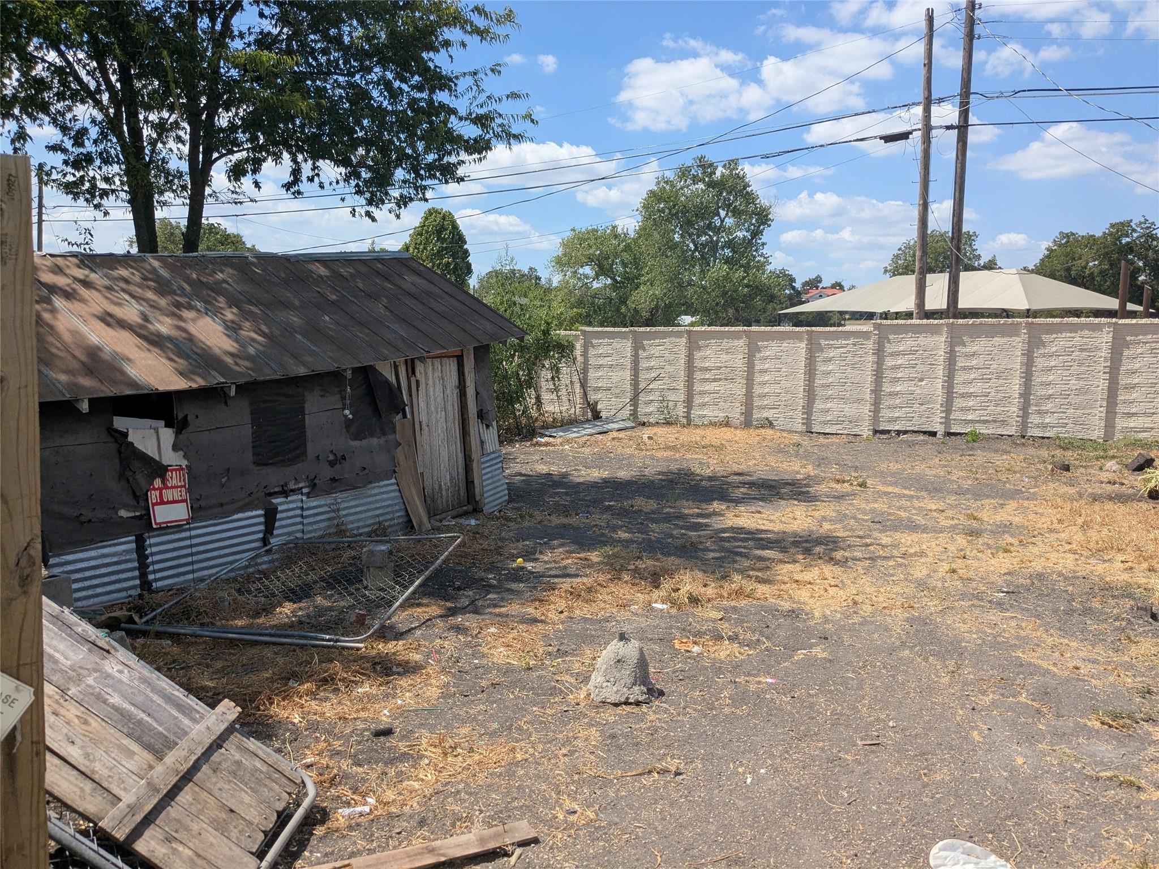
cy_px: 434
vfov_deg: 51.4
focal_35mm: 27
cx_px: 580
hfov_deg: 65.3
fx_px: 904
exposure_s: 1/3344
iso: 59
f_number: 1.73
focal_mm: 4.38
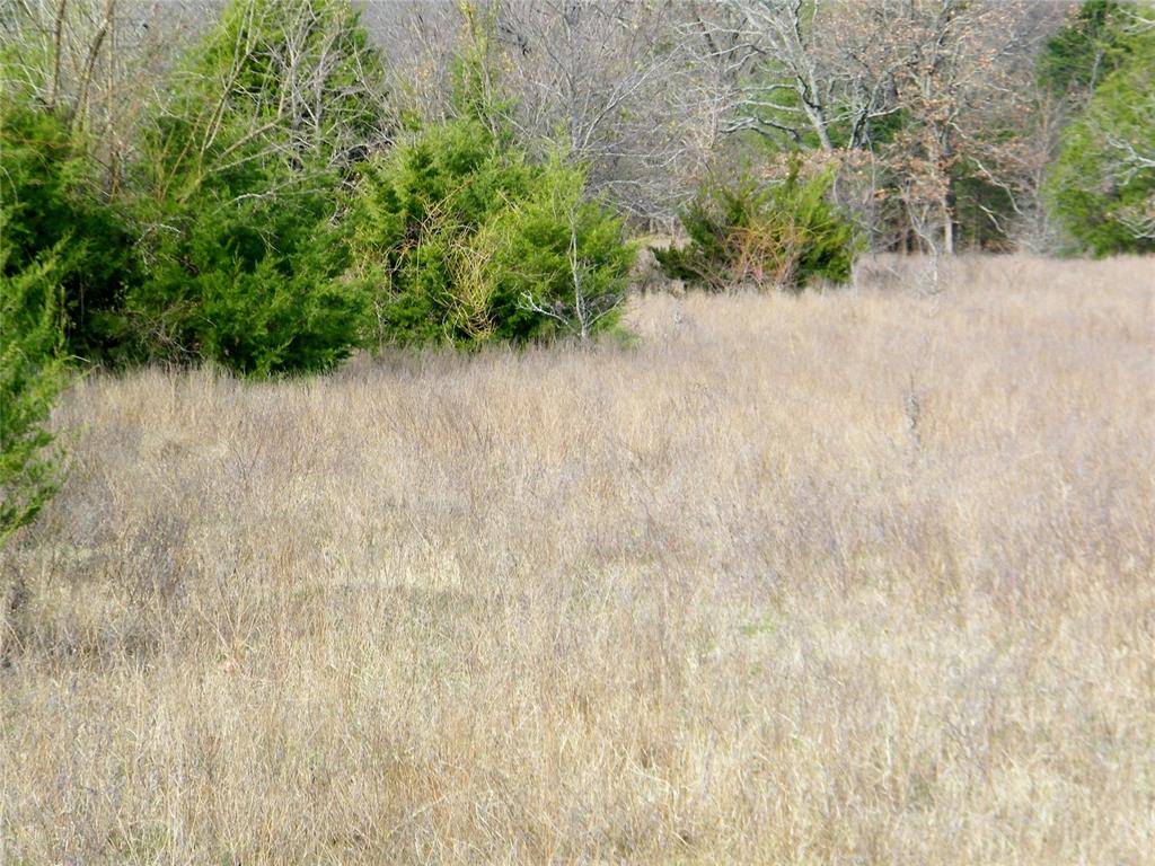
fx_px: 3971
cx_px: 578
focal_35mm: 119
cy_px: 433
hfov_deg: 16.6
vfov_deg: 12.5
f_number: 4.8
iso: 80
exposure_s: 1/200
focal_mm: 21.3
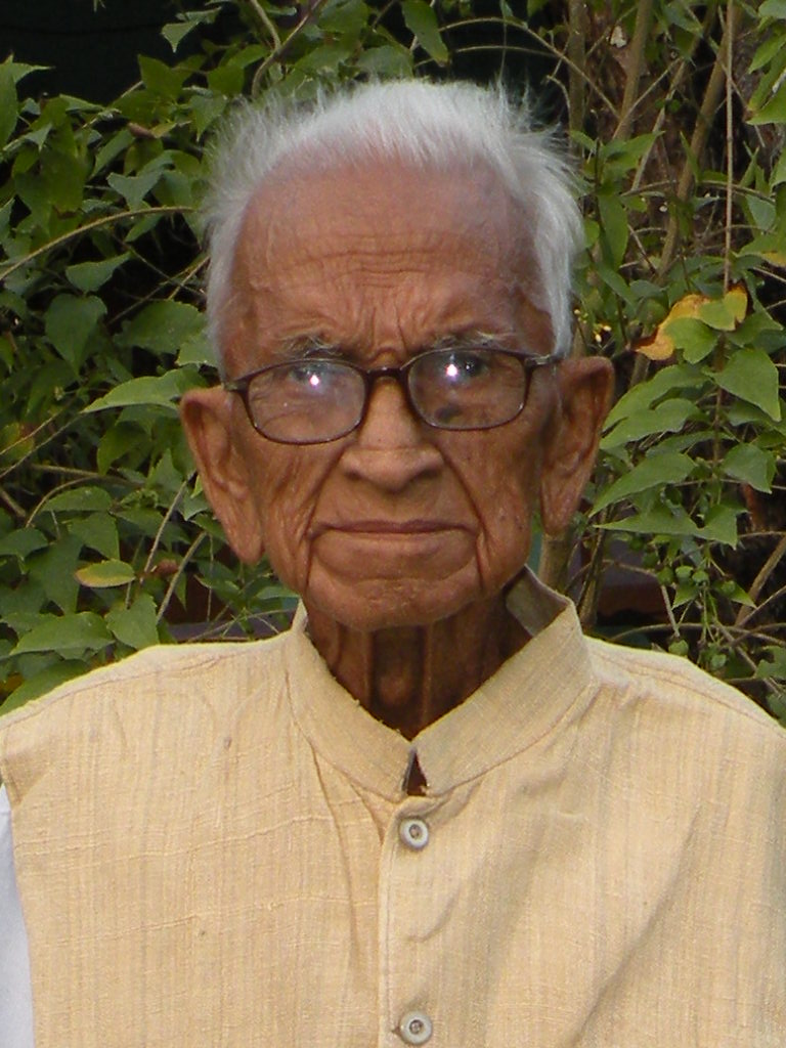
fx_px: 999
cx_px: 393
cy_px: 524
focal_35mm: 33
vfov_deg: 55.4
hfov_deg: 42.9
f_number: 3.2
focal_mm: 5.8
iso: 64
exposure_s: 1/59.8
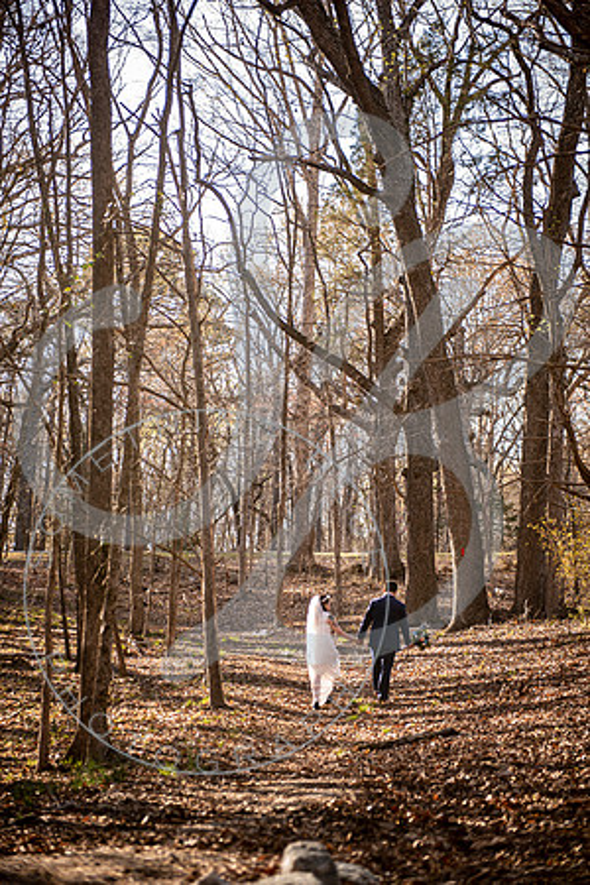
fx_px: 1721
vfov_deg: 28.8
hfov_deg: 19.5
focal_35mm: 70
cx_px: 295
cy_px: 442
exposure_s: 1/125
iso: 100
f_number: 2.8
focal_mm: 70
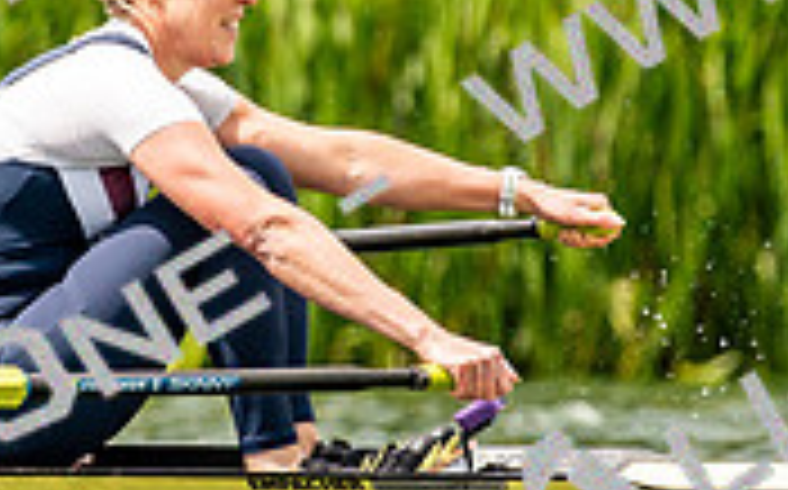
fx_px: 65266
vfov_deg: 0.4
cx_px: 135
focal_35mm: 3042
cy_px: 218
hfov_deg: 0.7
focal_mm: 600
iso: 400
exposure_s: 1/2000
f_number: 6.3
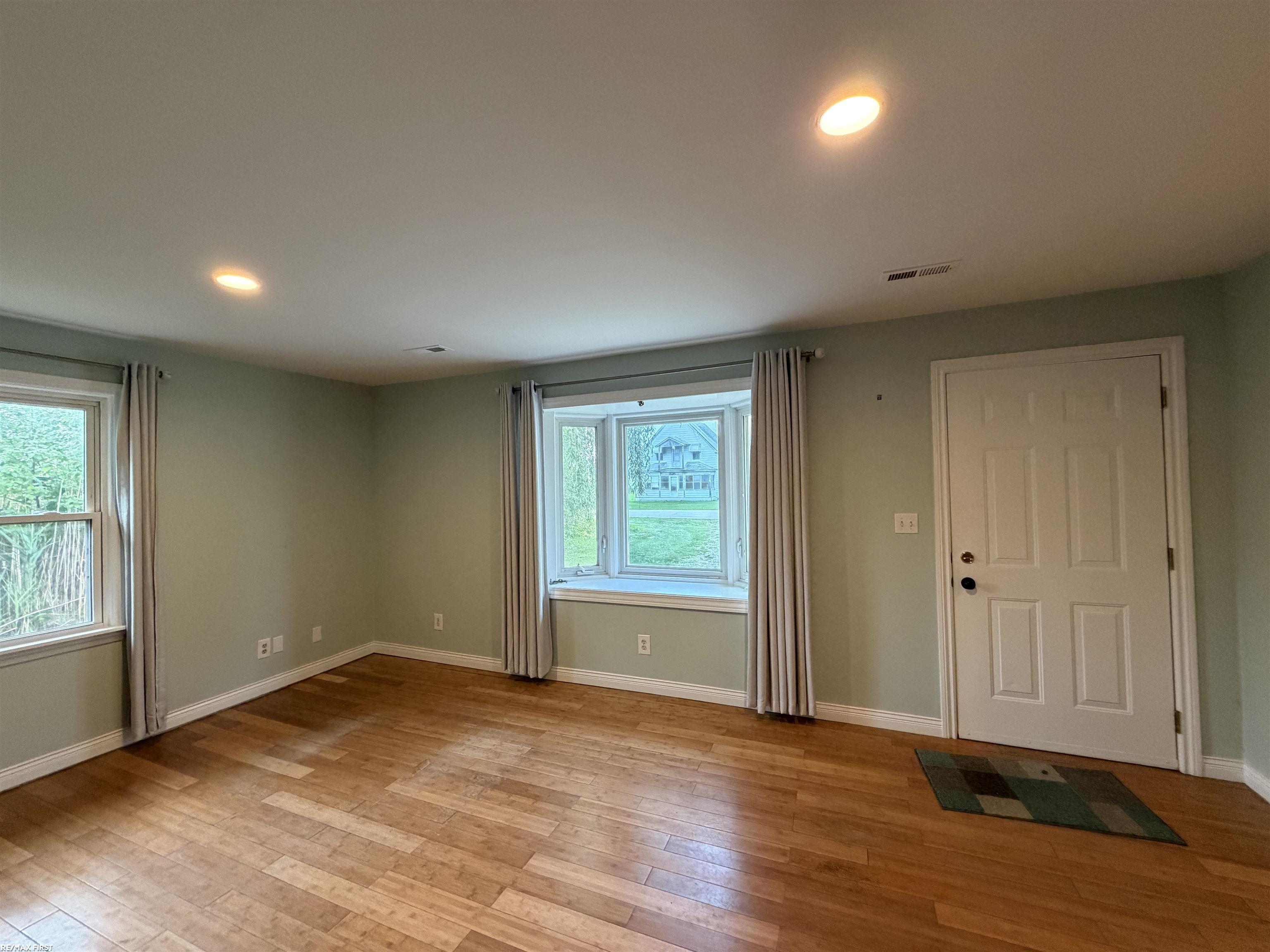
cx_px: 635
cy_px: 476
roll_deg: +1.6
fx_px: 514
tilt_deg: +0.8
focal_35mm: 14
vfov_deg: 85.7
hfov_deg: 102.1
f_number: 2.2
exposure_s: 1/60
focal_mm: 2.22
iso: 320
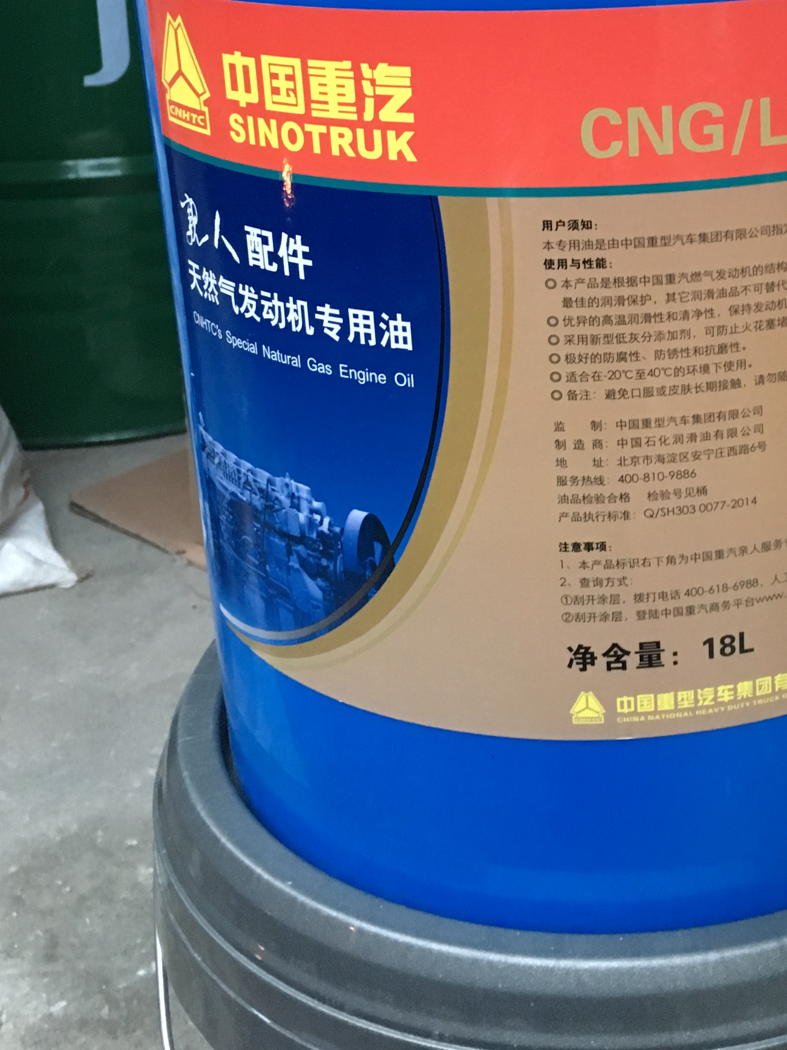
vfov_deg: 36.0
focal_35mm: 51
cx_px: 659
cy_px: 177
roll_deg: +1.9
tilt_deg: -13.2
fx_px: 1546
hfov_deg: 27.8
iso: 400
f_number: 2.2
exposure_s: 1/17
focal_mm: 4.15
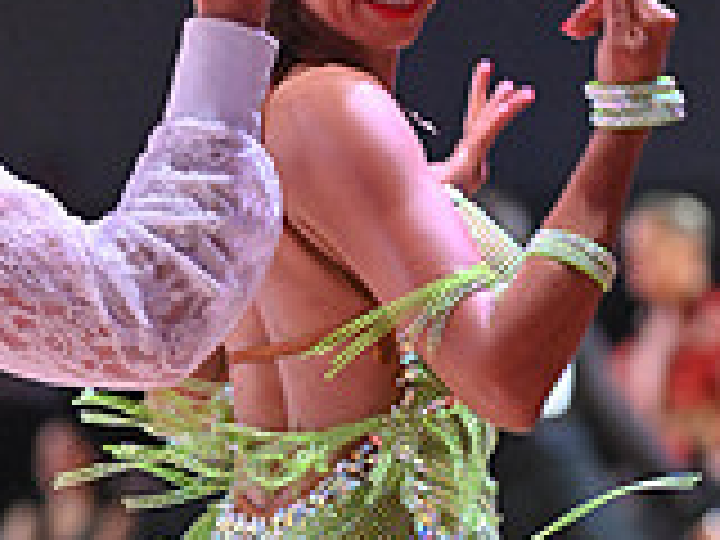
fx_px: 9817
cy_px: 842
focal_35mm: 472
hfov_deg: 4.2
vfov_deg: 3.1
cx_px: 218
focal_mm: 135
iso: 4000
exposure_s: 1/400
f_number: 4
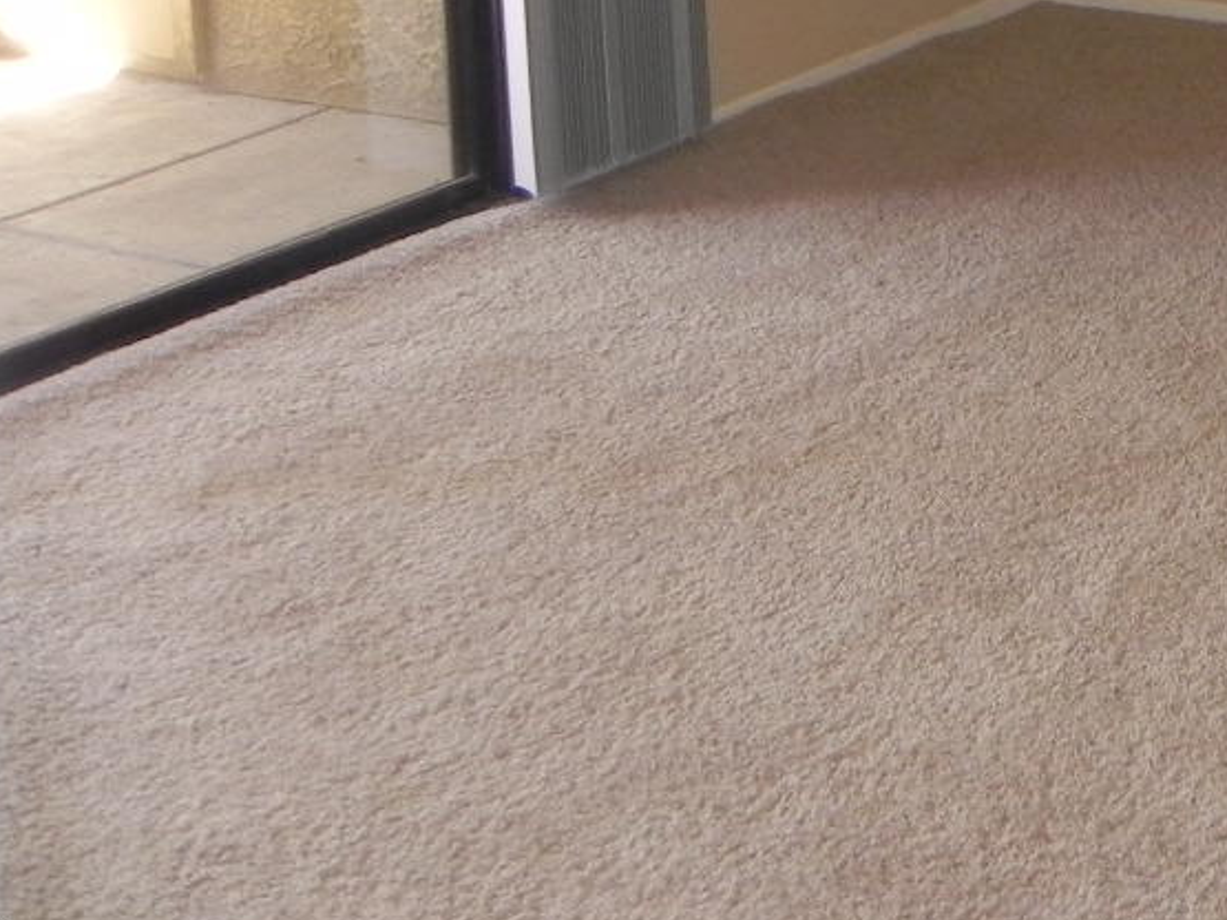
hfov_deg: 23.2
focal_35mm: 75
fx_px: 2658
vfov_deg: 18.2
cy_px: -305
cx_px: 1570
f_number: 2.8
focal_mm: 4.6
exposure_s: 1/30
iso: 200
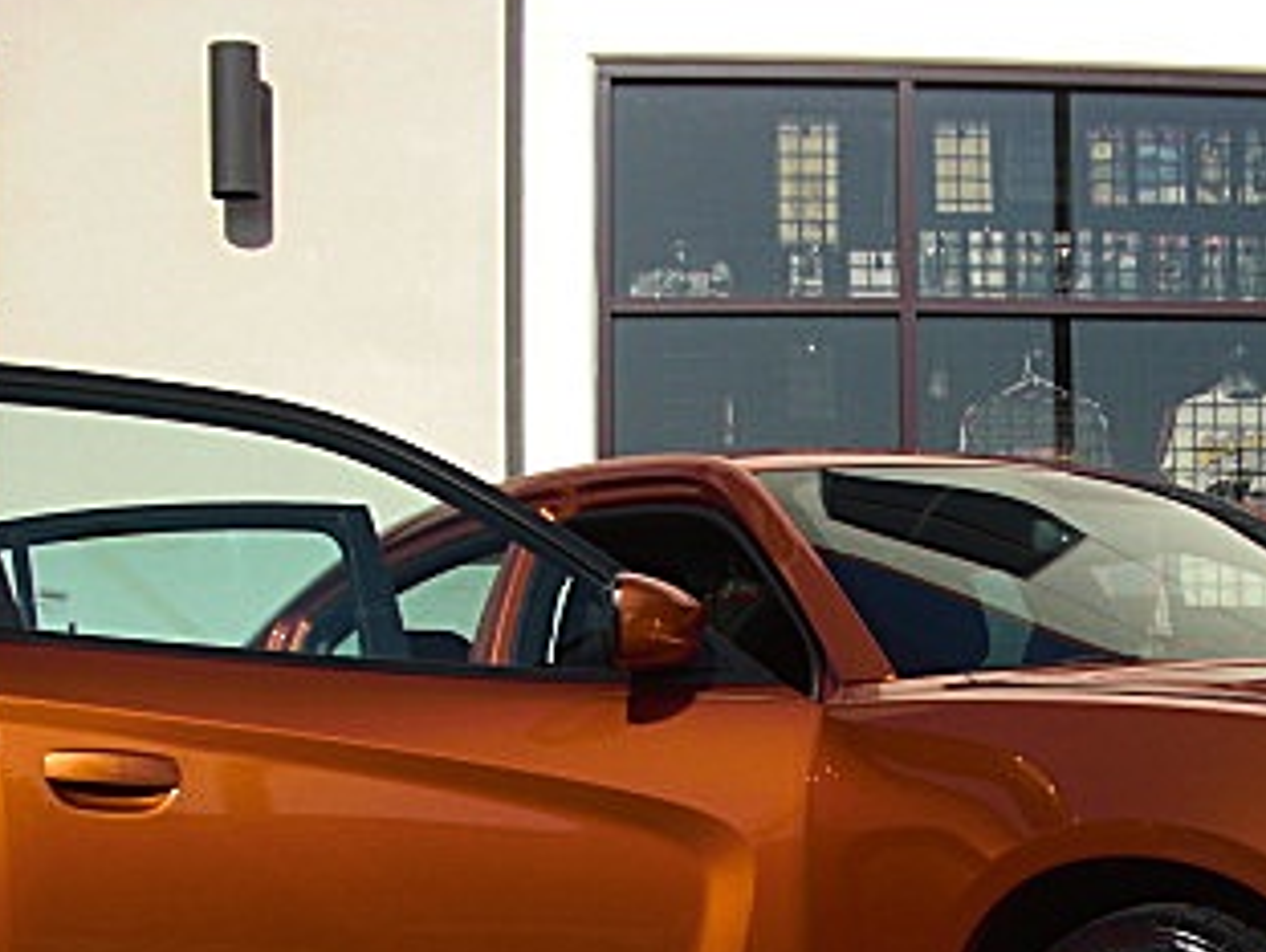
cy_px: 911
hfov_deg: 25.7
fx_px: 2710
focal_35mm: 74
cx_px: 1054
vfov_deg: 19.5
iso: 50
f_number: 2.8
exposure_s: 1/1000
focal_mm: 6.3
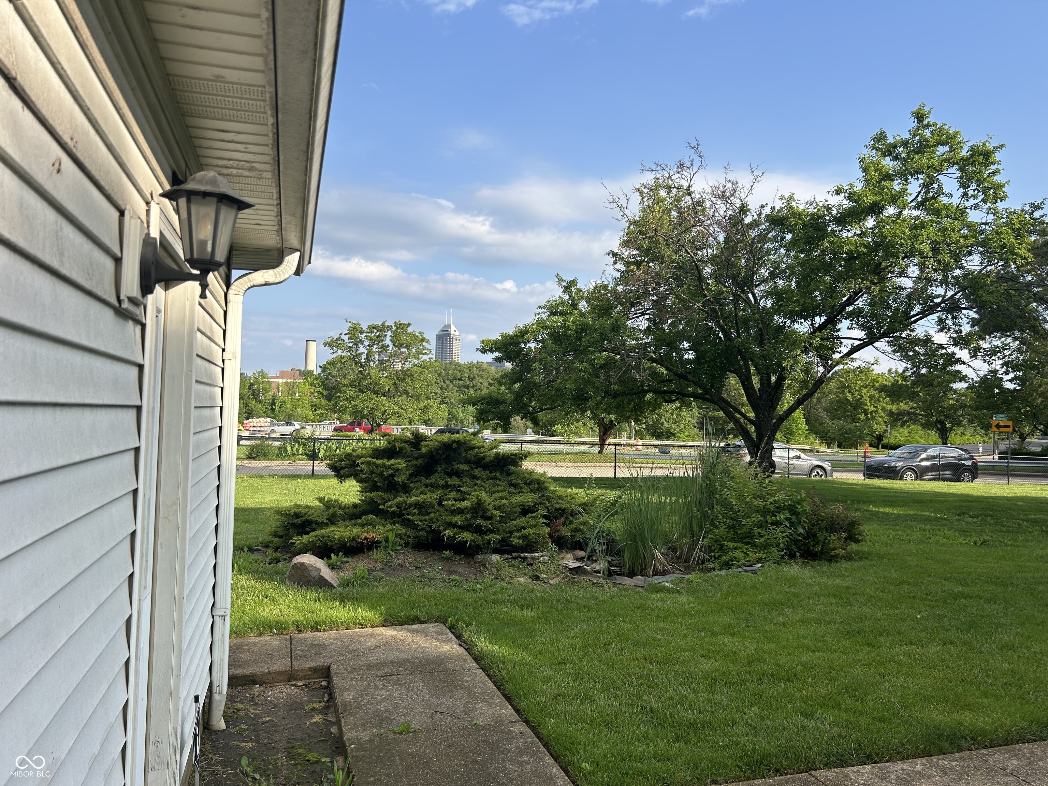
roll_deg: -1.1
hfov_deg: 67.3
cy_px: 393
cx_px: 524
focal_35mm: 26
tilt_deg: +2.5
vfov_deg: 53.1
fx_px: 787
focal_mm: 5.7
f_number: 1.5
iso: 50
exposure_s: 1/2457
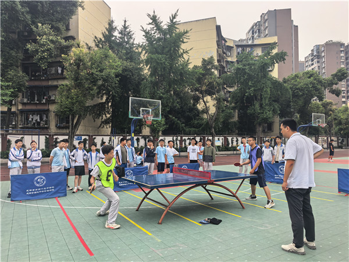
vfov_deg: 56.8
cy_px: 131
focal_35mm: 24
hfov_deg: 71.6
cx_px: 174
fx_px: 242
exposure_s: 1/1350
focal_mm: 8.5
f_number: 2
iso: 50
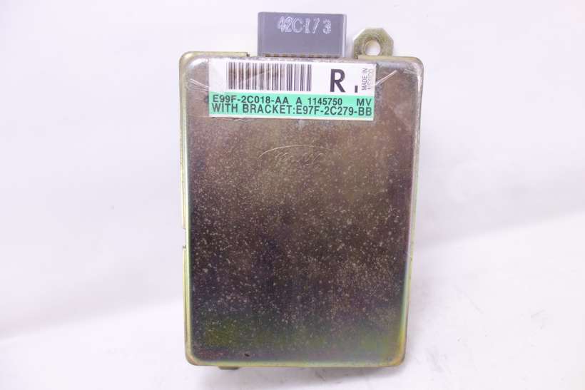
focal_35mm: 28
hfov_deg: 65.5
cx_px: 292
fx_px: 455
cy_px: 195
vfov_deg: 46.4
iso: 125
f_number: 1.8
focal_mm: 10.4
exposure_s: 1/100
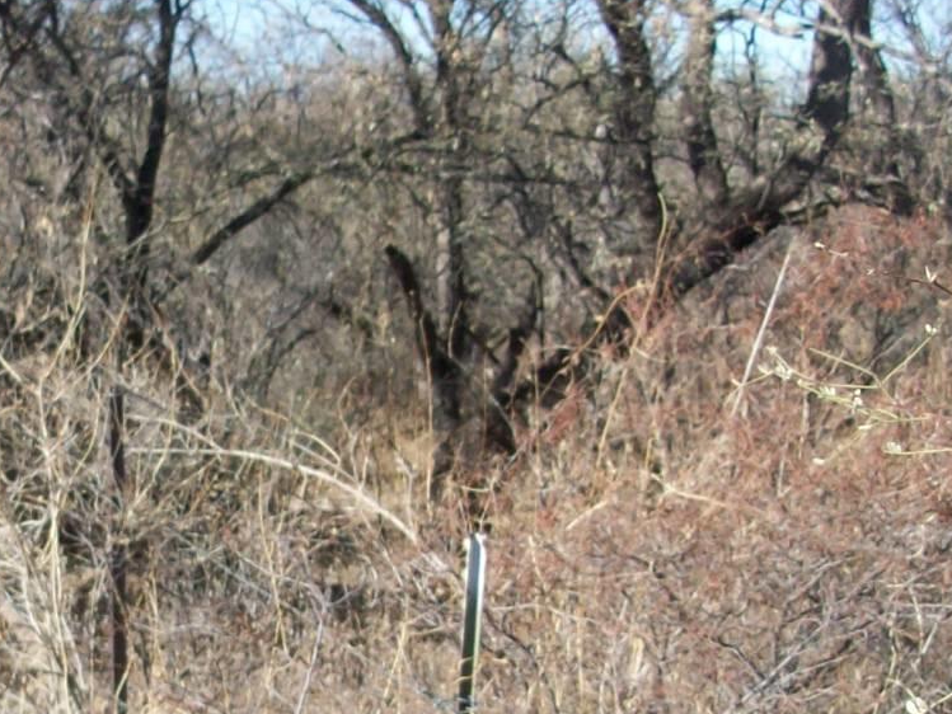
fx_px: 2558
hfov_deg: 20.9
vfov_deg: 15.9
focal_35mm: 93
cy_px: 490
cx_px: 210
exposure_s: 1/623
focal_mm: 5.7
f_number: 2.8
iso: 64
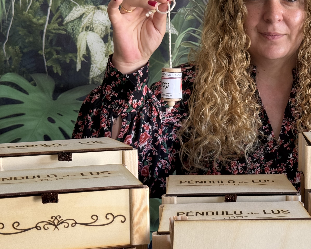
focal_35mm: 79
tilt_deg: -8.6
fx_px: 727
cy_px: 131
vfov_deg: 19.4
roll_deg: +0.8
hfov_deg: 23.7
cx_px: 254
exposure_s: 1/70
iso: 100
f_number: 1.78
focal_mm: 6.76
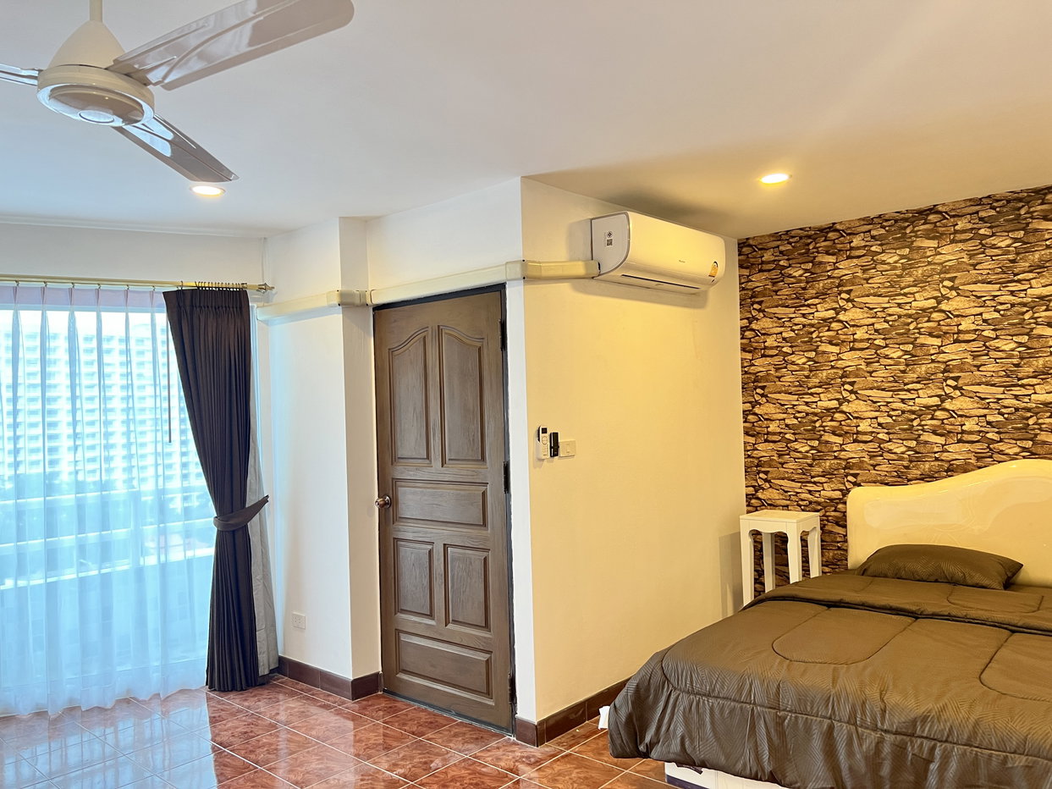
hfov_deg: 67.3
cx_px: 526
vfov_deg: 53.1
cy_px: 394
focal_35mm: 26
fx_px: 790
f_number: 1.5
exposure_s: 1/50
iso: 125
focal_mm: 5.7
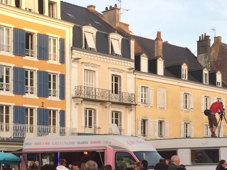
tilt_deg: +3.0
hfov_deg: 23.6
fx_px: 531
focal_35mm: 81
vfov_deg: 18.0
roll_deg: +0.0
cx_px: 198
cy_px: 144
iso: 32
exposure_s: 1/130
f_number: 2.2
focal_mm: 4.15
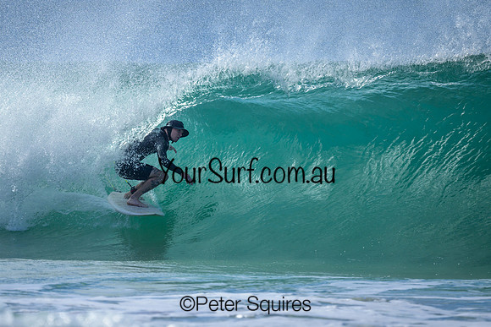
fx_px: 13094
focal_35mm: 960
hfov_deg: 2.1
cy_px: 150
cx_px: 232
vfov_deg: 1.4
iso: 280
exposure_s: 1/2000
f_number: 6.3
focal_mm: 800
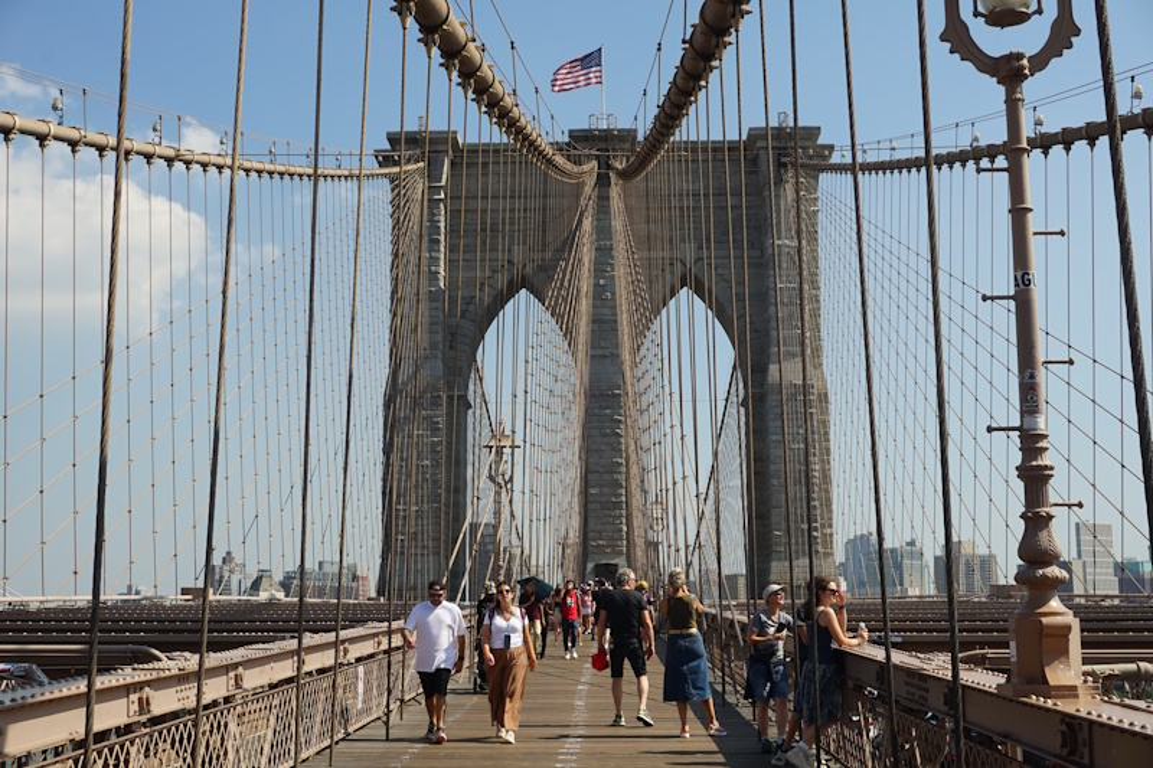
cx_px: 576
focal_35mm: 46
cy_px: 384
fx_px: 1473
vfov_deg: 29.2
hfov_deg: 42.8
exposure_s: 1/125
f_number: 11
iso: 100
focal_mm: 31
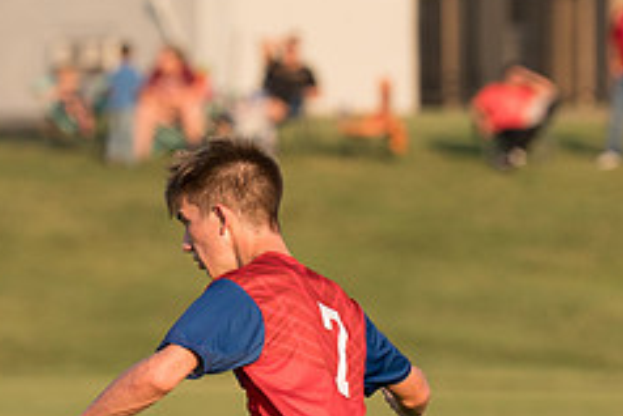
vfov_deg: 2.0
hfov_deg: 3.0
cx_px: 332
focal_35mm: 681
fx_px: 11792
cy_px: 350
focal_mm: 140
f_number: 2.8
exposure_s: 1/1250
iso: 125
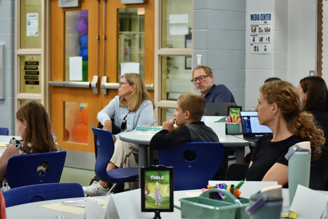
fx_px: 752
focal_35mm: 82
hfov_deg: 24.6
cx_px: 164
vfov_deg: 16.6
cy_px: 110
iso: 800
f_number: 4
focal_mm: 55
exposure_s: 1/60
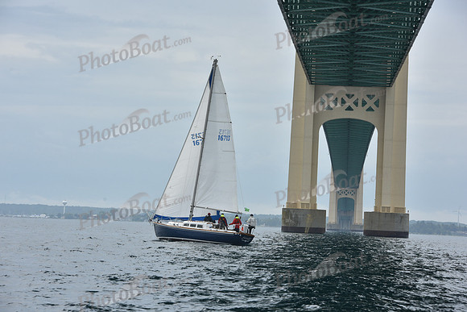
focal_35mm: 135
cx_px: 234
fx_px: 1752
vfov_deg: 10.2
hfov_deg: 15.2
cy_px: 156
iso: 250
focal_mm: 135
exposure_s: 1/800
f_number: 10
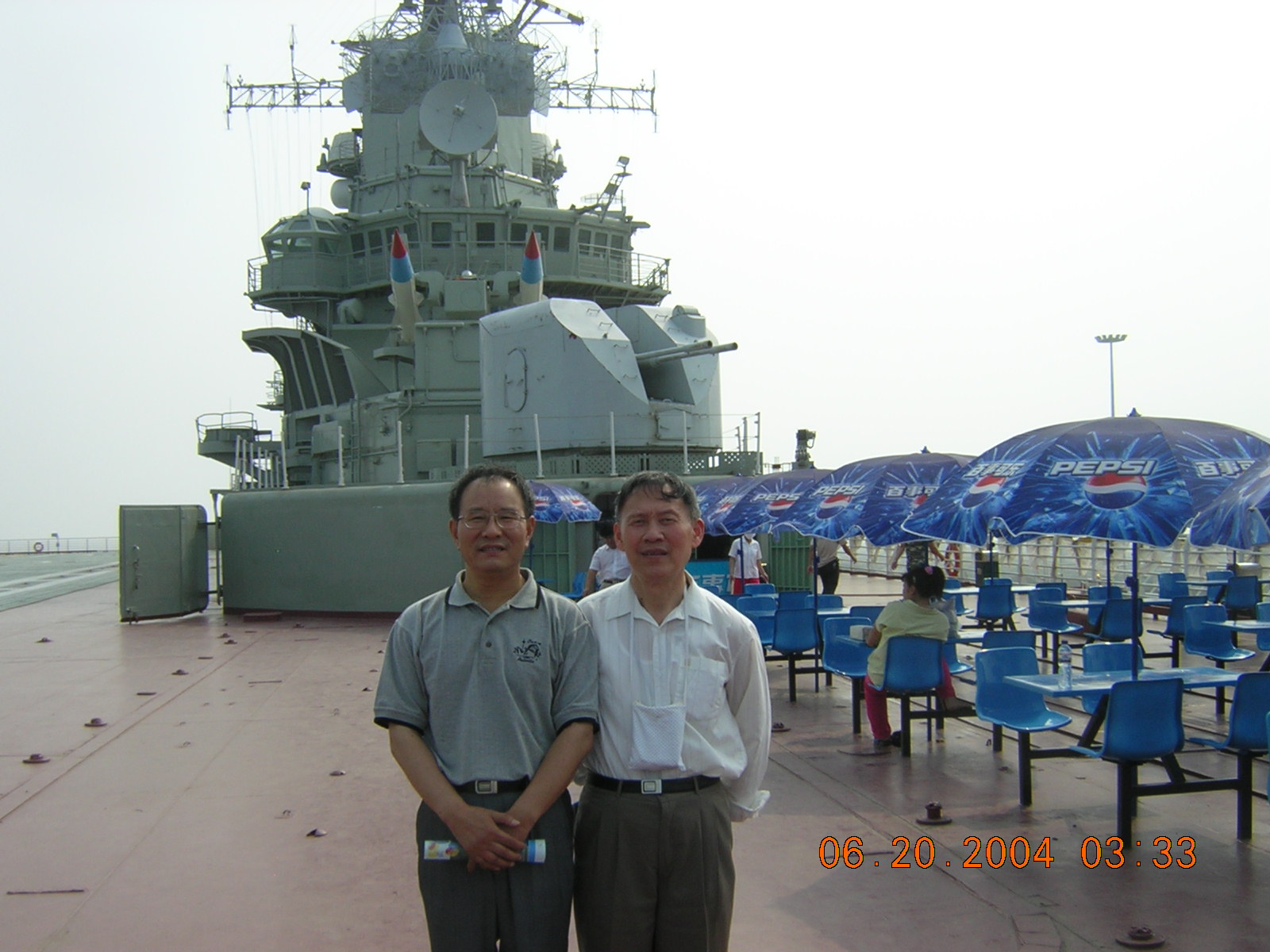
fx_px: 1321
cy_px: 476
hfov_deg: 51.4
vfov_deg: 39.7
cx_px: 635
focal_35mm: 36
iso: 100
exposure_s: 1/427
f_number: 5.2
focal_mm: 4.7
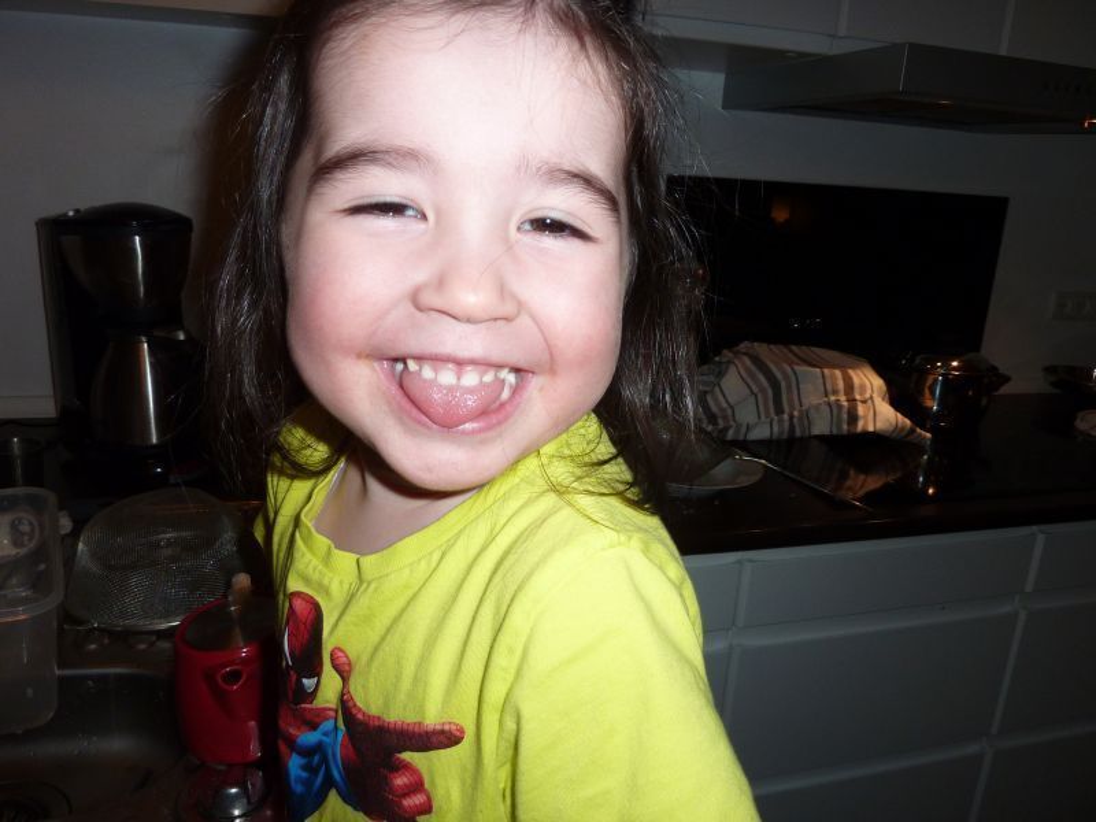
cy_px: 411
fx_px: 792
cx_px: 548
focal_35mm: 25
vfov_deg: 54.9
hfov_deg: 69.4
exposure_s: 1/125
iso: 100
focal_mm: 4.1
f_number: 3.3
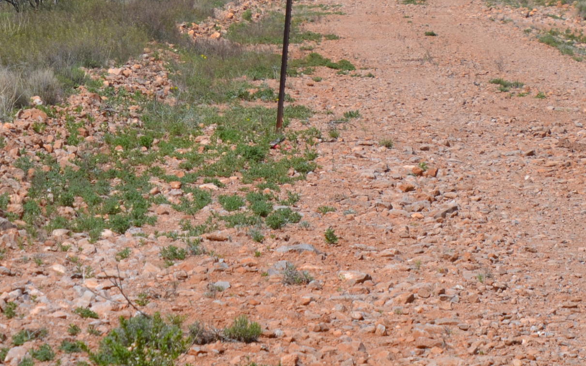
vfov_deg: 4.9
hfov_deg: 7.9
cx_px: 192
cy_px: -56
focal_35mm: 265
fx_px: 4232
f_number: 8
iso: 100
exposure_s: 1/320
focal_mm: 70
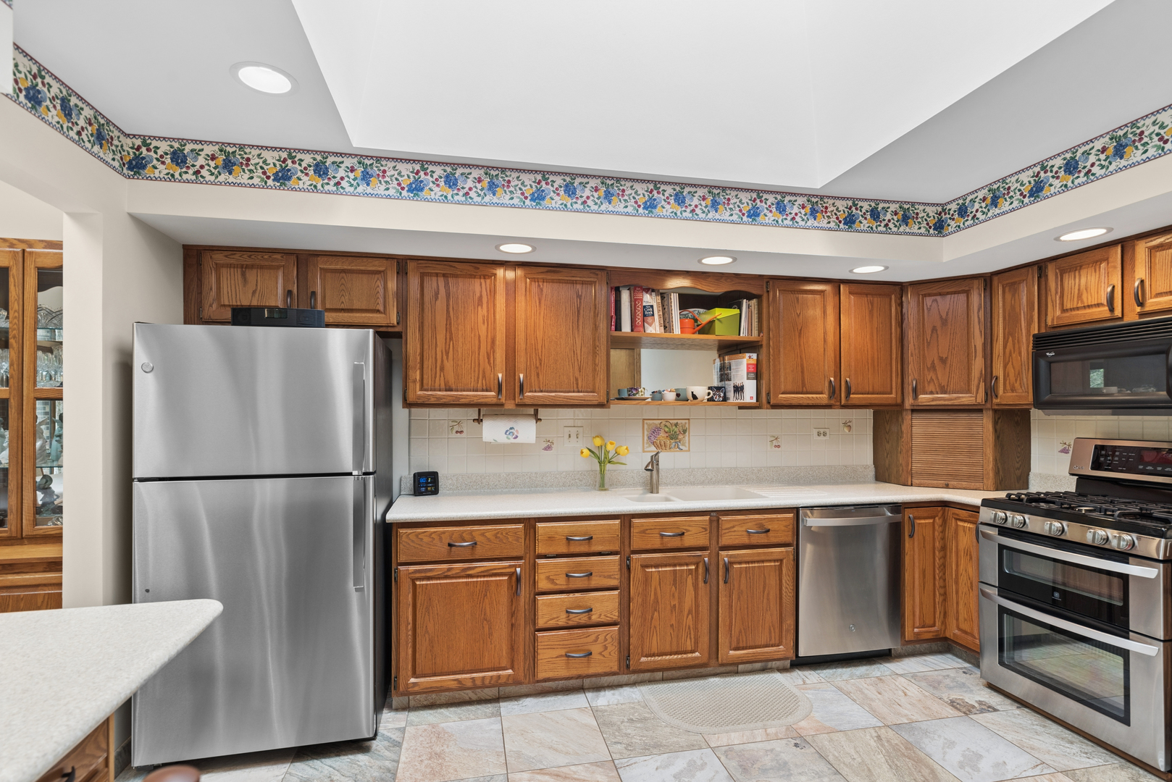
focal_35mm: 17
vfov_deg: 70.5
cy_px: 391
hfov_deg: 93.3
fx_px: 554
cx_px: 586
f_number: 8
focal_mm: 17
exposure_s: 1/25
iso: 200
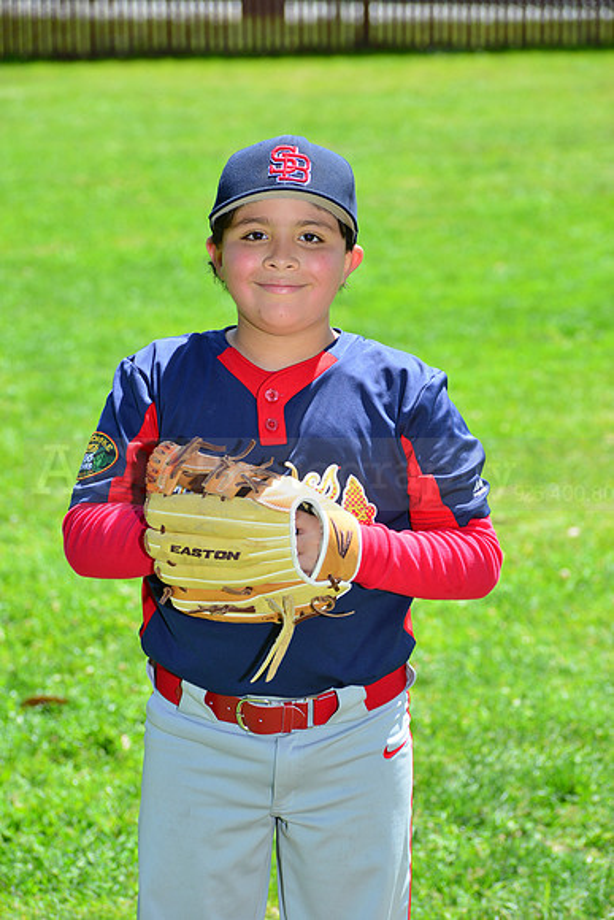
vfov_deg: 14.2
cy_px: 460
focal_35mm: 145
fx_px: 3707
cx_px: 307
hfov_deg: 9.5
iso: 200
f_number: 8
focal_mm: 145
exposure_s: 1/200
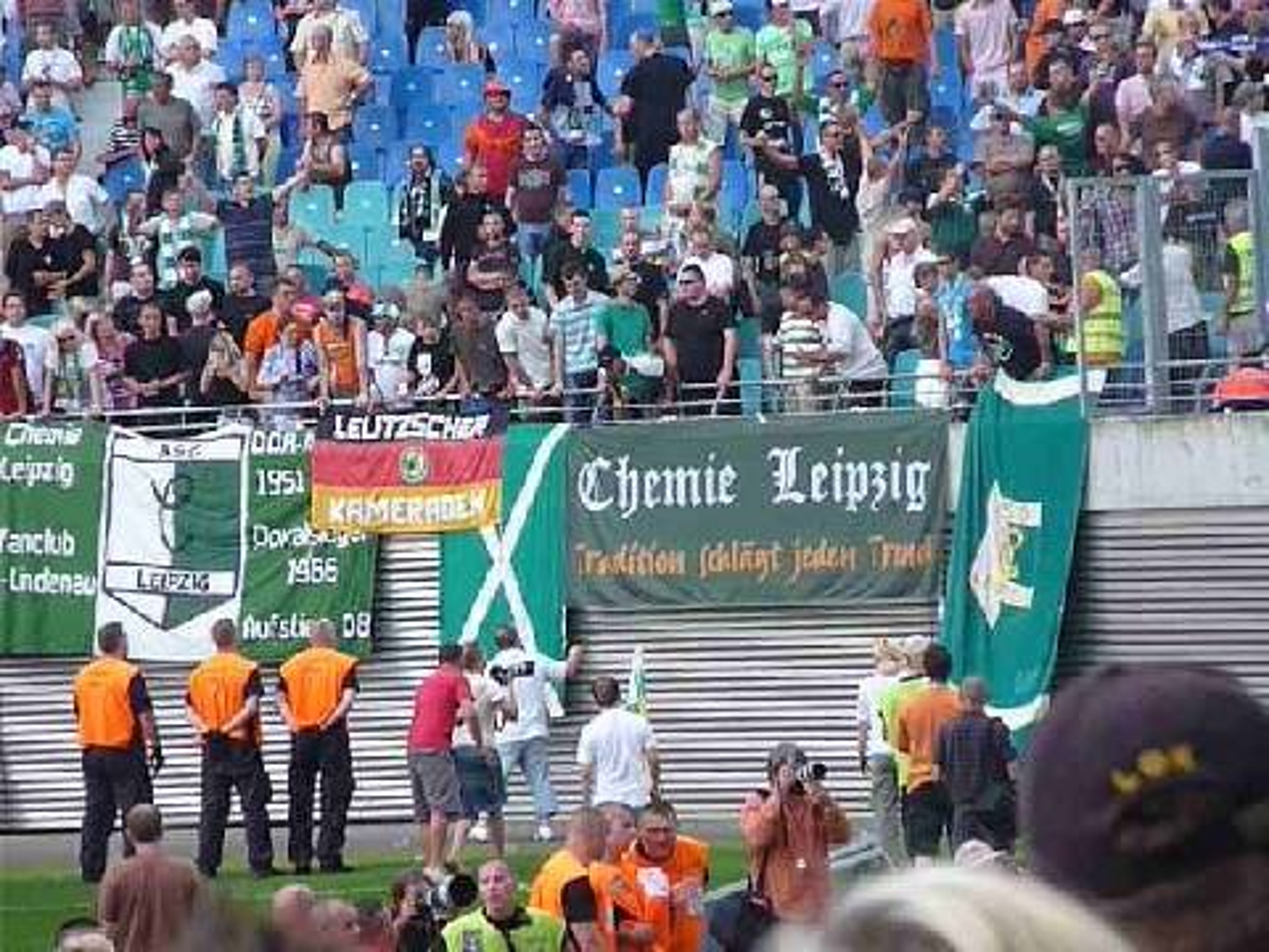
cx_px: 634
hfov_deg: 7.1
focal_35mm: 280
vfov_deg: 5.3
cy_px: 476
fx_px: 10265
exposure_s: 1/40
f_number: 11
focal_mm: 47
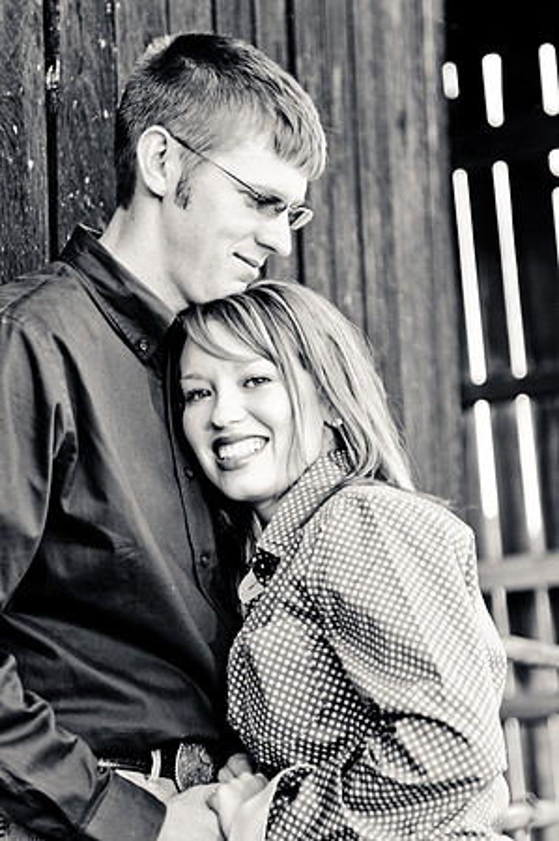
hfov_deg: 14.7
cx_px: 280
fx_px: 2171
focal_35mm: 93
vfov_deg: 21.9
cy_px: 420
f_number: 2.8
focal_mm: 62
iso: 160
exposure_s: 1/160
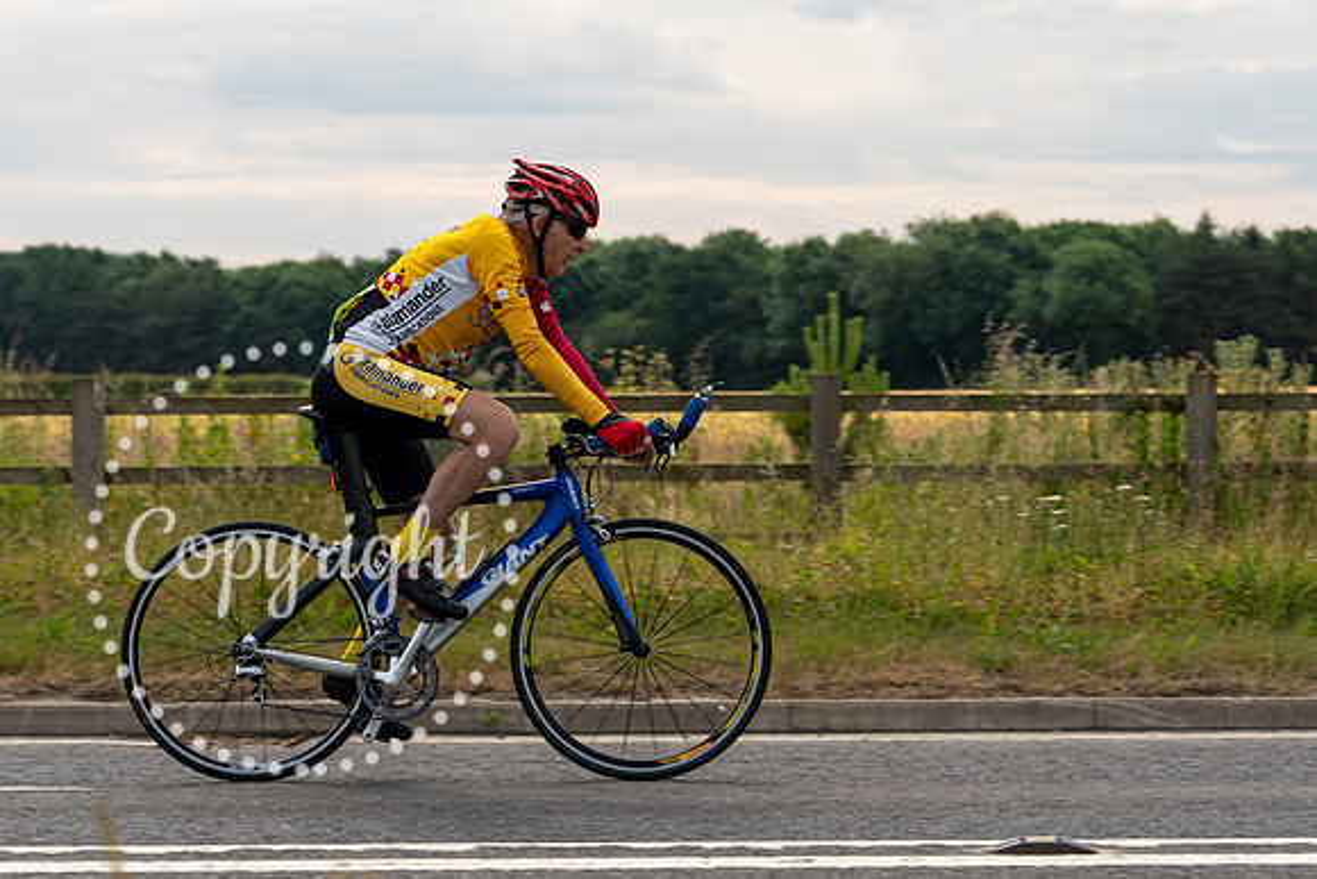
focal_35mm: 107
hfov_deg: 19.1
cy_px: 364
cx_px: 658
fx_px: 3919
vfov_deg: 12.8
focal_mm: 90
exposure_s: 1/800
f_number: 5
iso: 100
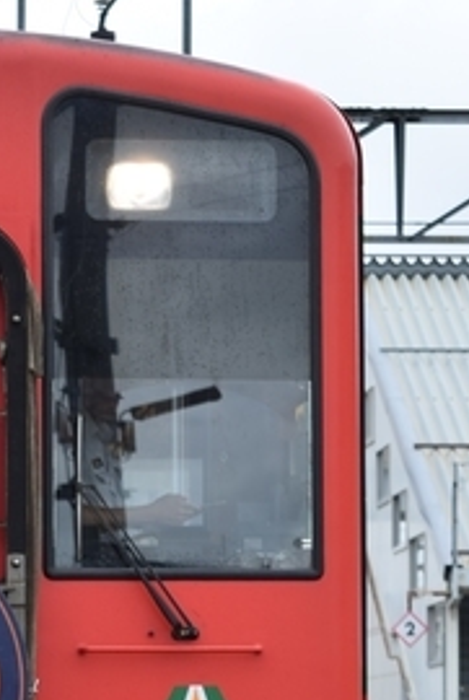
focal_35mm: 244
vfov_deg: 8.4
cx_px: -120
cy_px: 542
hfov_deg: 5.6
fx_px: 4759
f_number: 5.6
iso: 100
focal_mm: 55
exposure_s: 1/125
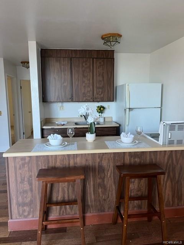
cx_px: 92
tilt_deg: -8.3
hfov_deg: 53.1
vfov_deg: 67.3
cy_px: 122
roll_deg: +0.4
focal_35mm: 26
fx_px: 184
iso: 160
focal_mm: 5.1
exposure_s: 1/60
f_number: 1.6
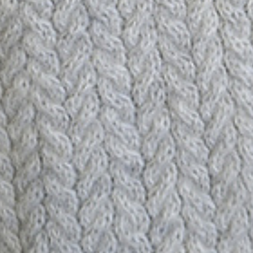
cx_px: 154
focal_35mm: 93
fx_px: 769
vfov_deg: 16.2
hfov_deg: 18.7
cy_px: -181
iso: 100
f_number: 3.5
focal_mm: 16
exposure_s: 1/30
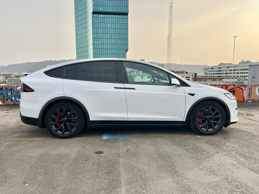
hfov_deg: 67.3
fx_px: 195
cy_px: 97
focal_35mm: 26
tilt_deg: -7.2
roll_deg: +0.0
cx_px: 130
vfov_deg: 53.1
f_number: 1.5
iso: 50
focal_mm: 5.7
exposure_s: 1/3571
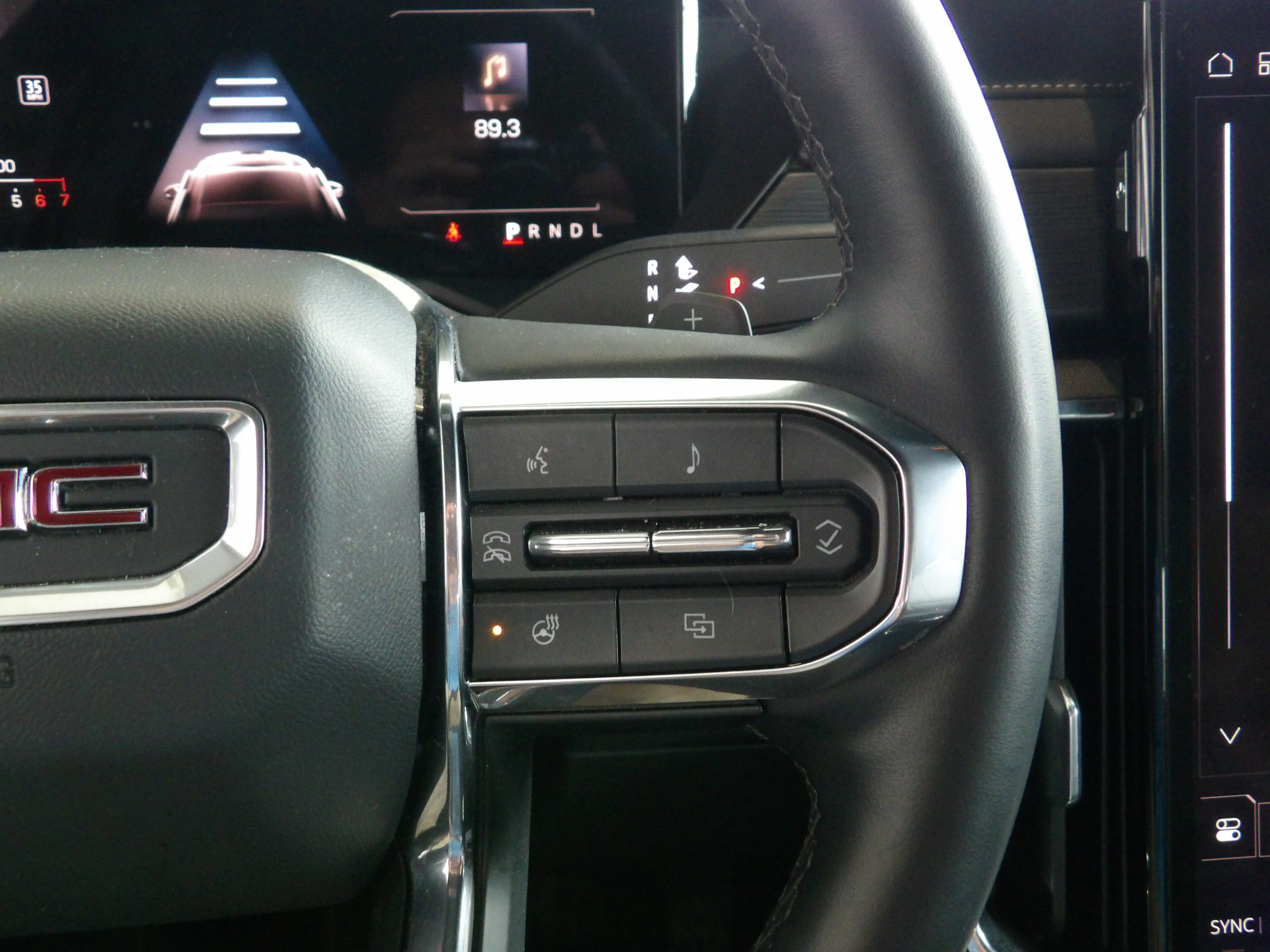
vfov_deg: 42.9
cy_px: 476
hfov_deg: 55.4
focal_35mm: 33
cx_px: 635
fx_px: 1211
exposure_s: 1/20
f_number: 3.6
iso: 648
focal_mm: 5.9
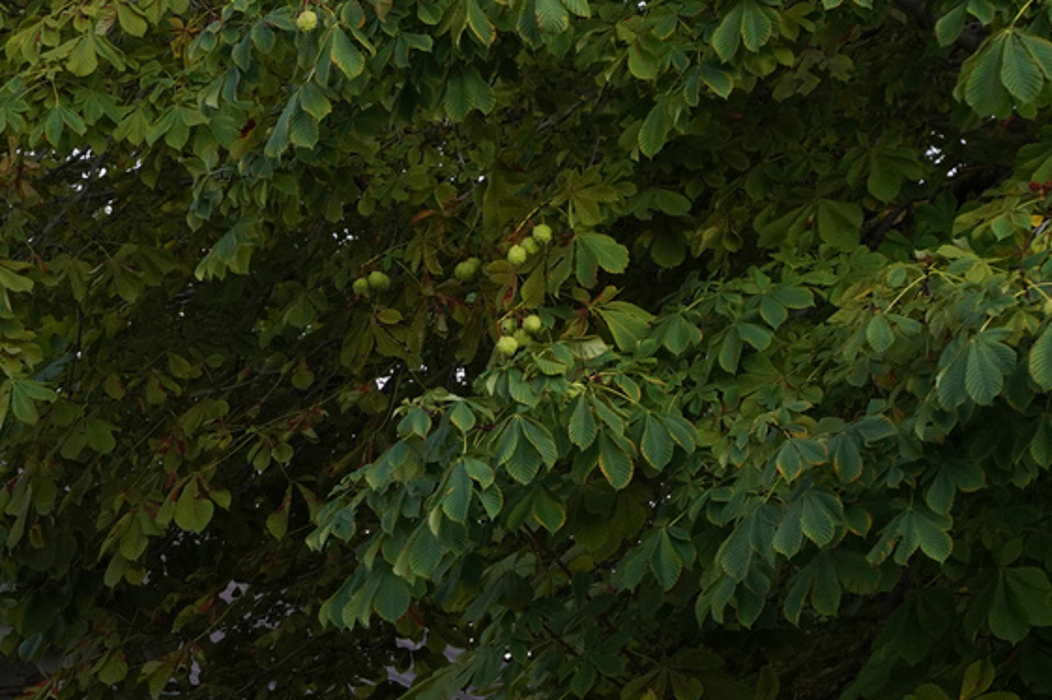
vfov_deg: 7.2
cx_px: -734
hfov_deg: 10.5
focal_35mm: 186
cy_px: 1027
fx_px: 5443
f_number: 3.5
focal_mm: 51.1
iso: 640
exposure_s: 1/60
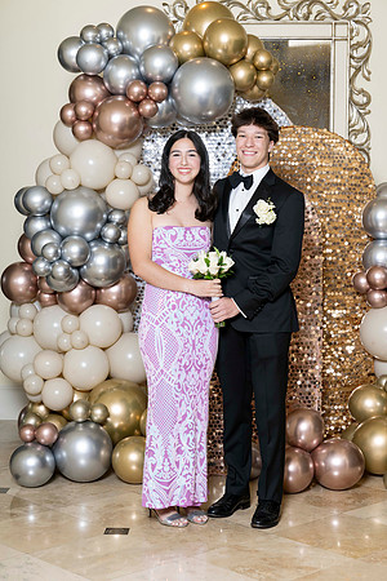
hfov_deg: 19.5
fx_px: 1129
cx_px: 194
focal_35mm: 70
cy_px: 290
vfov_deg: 28.8
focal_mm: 70
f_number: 5.6
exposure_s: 1/200
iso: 250
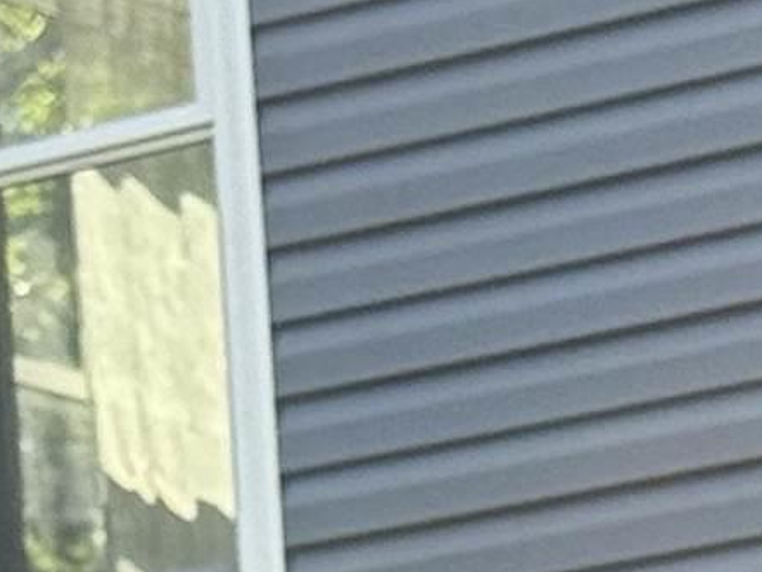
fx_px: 7354
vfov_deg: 4.3
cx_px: 1254
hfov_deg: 5.8
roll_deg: +4.1
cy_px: 1545
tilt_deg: +4.4
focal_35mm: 334
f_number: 1.78
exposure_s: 1/534
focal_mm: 6.76
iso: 64
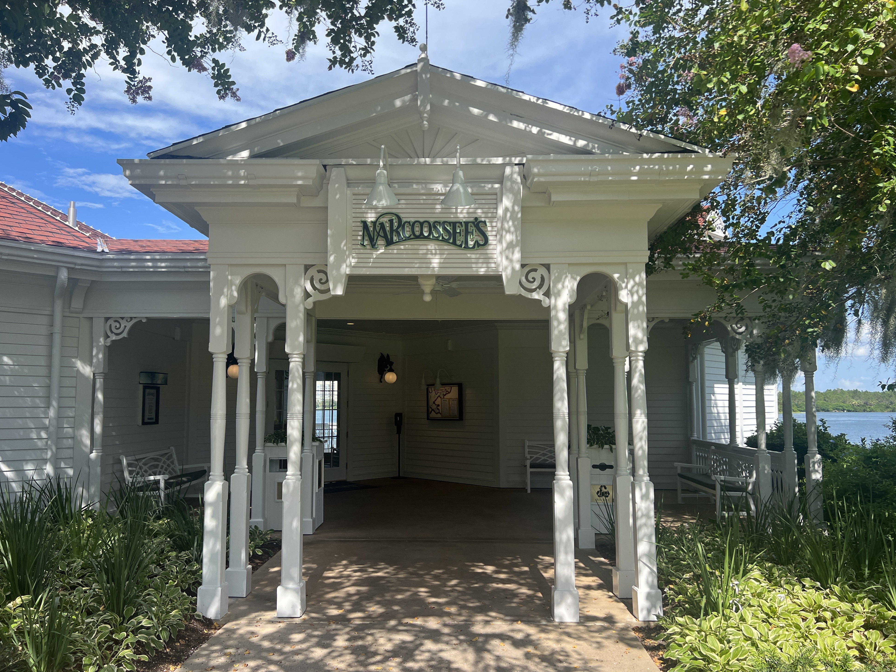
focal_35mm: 27
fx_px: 699
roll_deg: +0.9
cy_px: 348
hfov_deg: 65.3
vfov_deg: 51.3
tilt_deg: +4.8
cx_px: 441
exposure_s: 1/1934
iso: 50
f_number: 1.5
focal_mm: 5.7
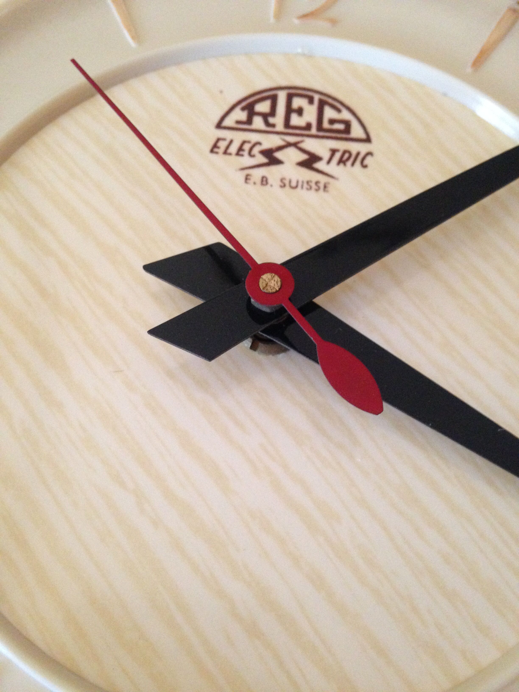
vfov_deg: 55.4
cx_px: 260
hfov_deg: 42.9
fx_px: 660
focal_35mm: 33
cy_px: 346
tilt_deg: -66.3
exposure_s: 1/17
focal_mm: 4.12
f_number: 2.4
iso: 400
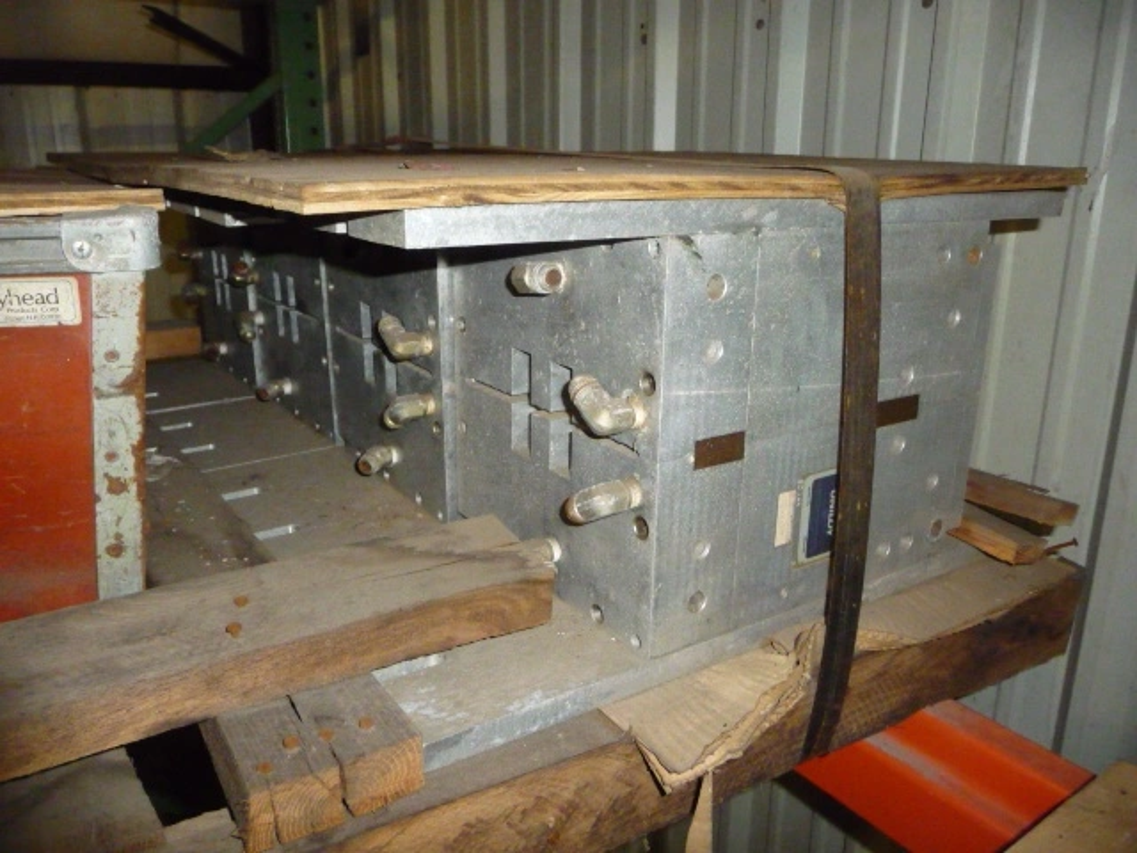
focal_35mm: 28
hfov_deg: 63.4
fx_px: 920
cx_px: 568
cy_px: 426
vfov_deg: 49.7
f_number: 3.3
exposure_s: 1/30
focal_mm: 4.7
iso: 800
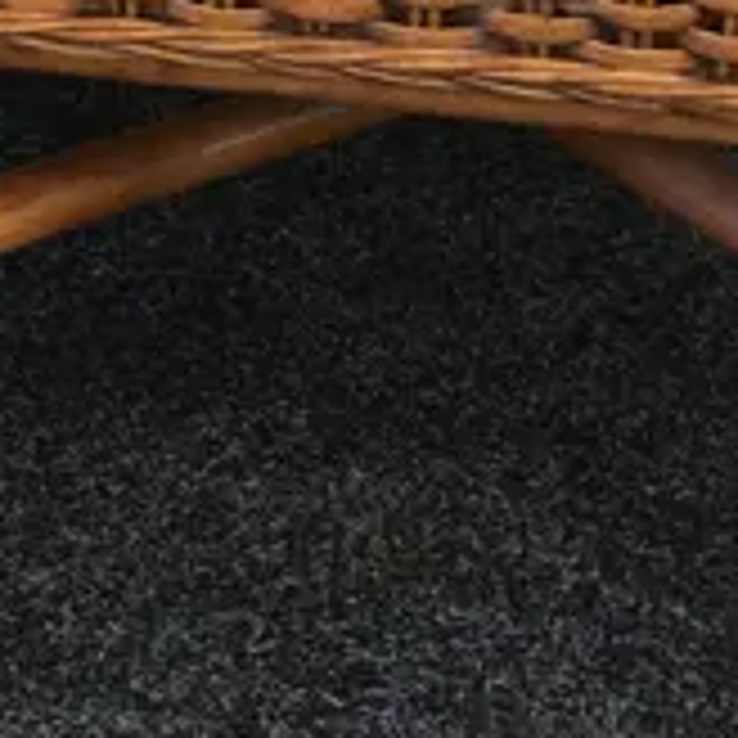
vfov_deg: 10.5
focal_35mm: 160
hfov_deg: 10.4
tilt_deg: -21.5
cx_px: -536
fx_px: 3859
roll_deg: +0.3
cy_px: -436
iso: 50
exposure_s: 1/17
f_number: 2.2
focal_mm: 4.15
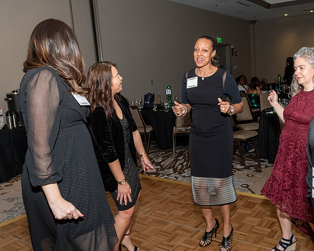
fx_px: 307
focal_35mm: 33
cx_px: 198
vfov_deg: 44.5
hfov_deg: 53.6
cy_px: 113
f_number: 7.1
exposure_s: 1/250
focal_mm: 17
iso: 500
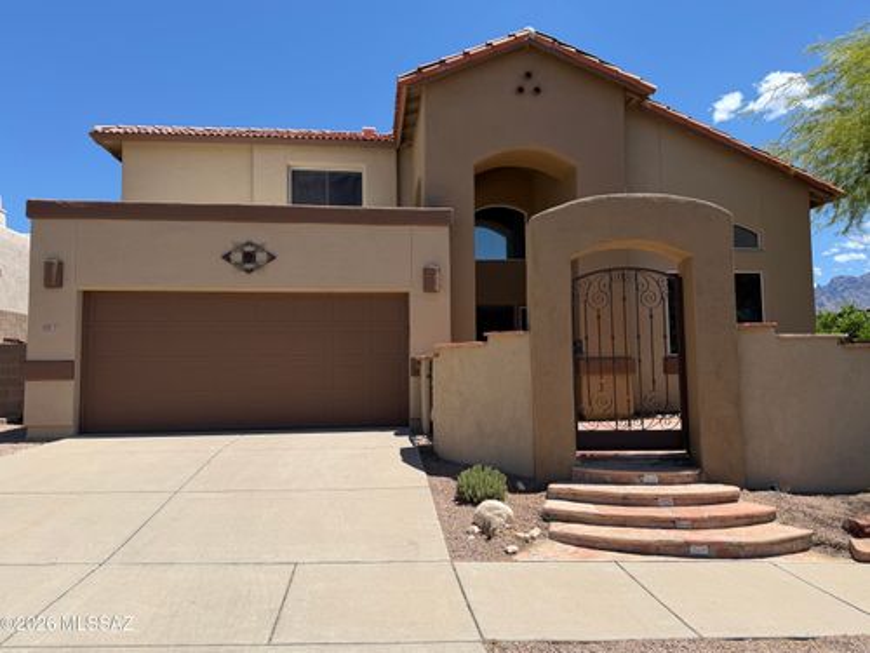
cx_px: 435
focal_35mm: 24
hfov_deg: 71.6
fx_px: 603
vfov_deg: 56.8
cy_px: 326
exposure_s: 1/4673
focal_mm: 6.76
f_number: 1.78
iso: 80
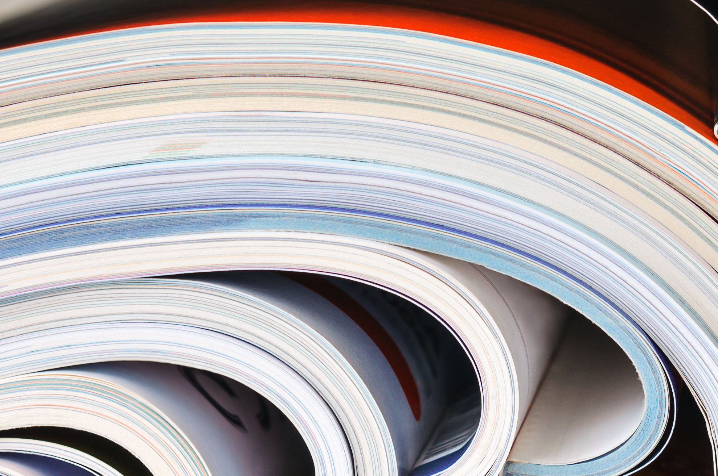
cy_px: 426
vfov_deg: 7.0
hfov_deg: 10.5
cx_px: 504
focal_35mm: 195
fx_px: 3884
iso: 200
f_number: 8
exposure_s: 1/20
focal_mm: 60
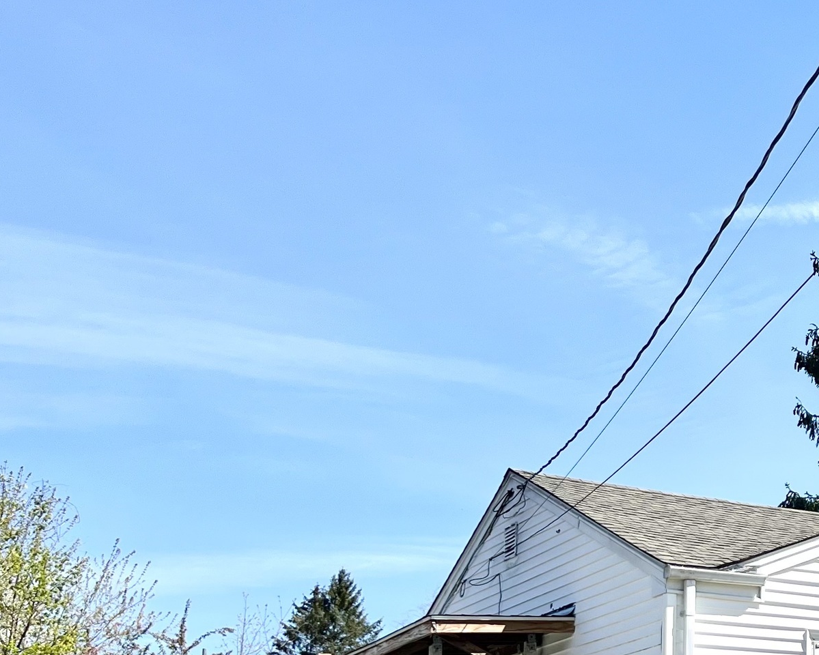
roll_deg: +0.2
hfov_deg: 26.7
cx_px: 913
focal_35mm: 65
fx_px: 1576
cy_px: 633
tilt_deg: +8.1
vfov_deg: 22.7
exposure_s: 1/4831
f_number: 1.5
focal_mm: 5.7
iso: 50
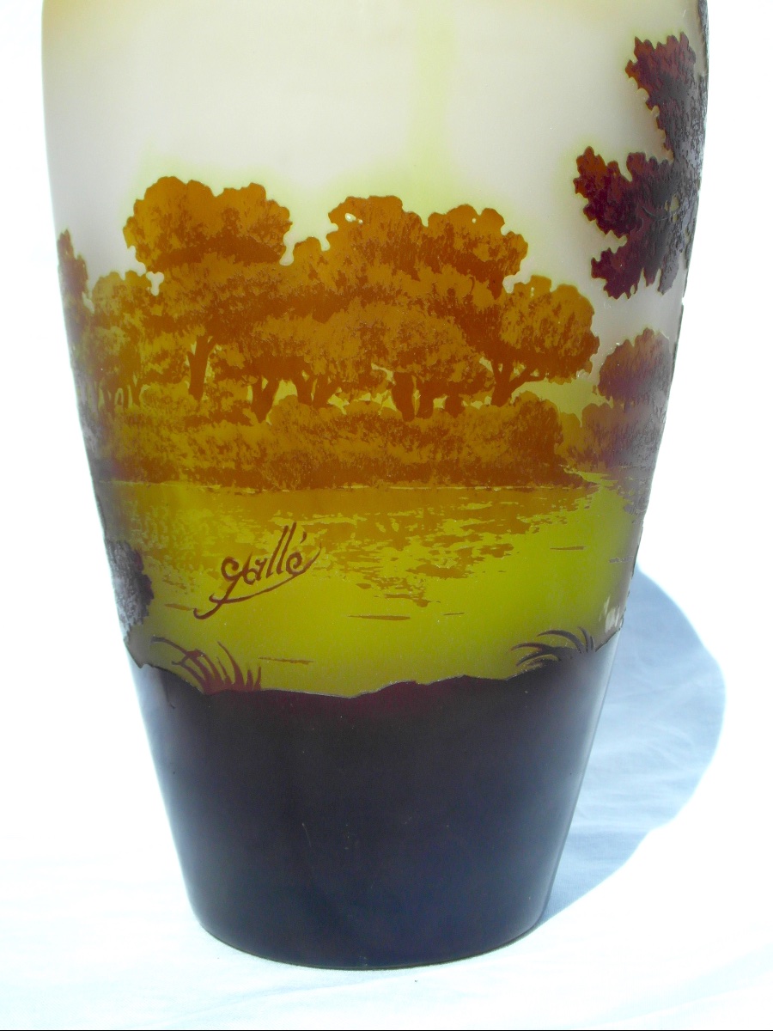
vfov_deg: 45.8
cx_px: 386
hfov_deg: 35.1
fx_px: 1221
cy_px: 516
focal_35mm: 41
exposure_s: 1/500
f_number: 5.8
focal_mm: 6.8
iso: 80
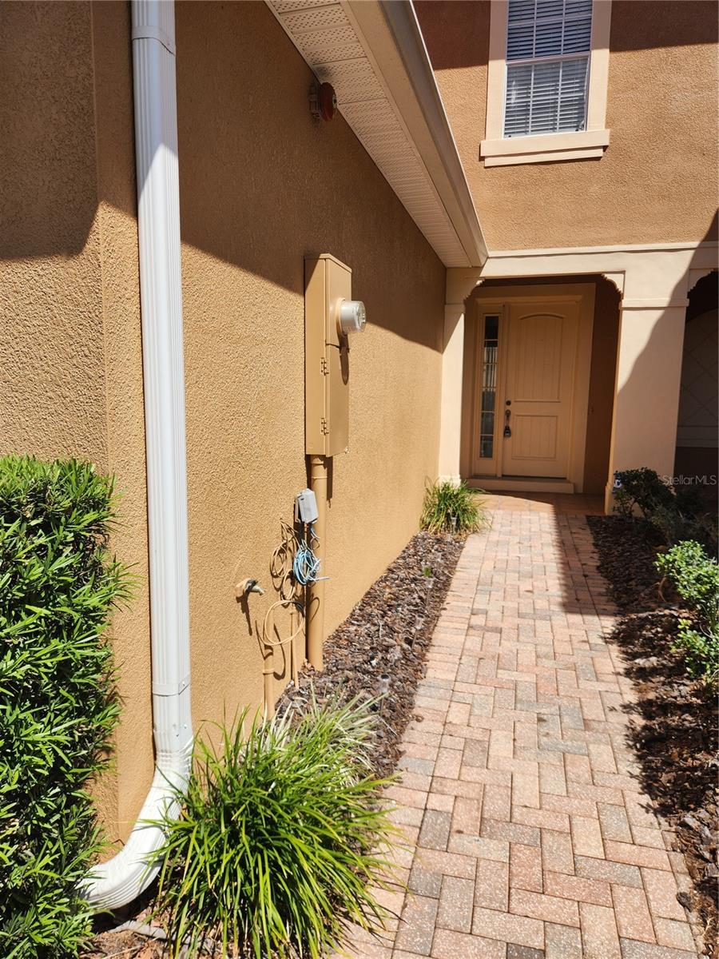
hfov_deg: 58.9
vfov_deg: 73.9
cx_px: 360
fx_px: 637
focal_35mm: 23
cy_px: 480
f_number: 1.8
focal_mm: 5.4
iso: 20
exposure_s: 1/1819
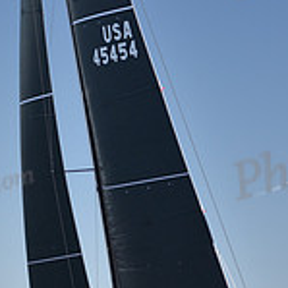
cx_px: 134
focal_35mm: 231
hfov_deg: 7.6
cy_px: 77
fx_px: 2174
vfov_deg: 7.6
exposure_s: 1/800
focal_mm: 70
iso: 200
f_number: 2.8
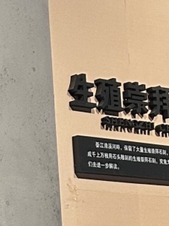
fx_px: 1129
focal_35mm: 173
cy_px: 267
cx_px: -89
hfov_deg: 8.4
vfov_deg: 11.2
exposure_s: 1/50
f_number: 1.5
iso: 160
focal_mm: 5.7
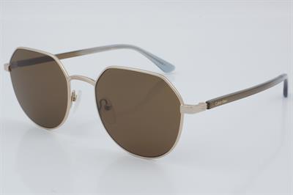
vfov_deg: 18.2
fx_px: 610
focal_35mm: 75
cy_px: 98
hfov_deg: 27.0
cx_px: 146
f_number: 32
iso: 100
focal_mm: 50
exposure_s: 1/4
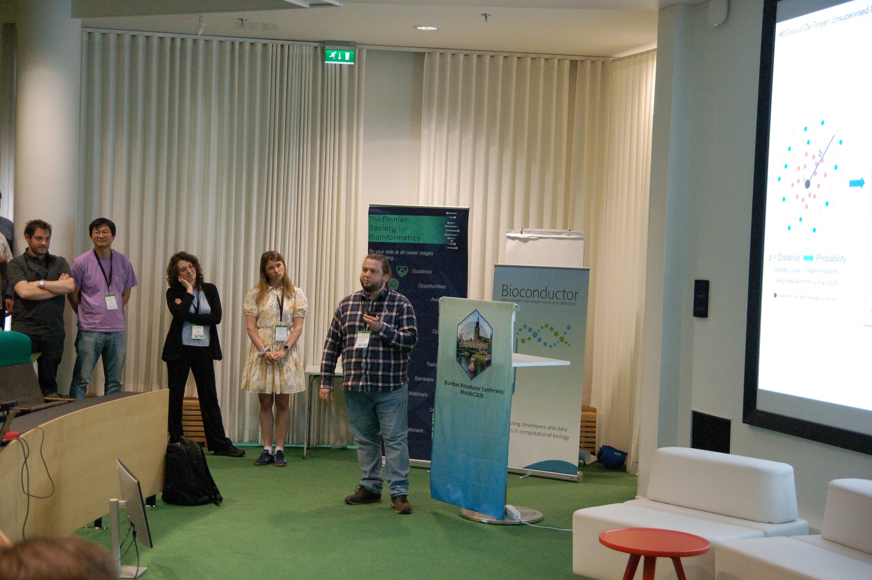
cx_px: 436
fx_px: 1379
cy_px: 290
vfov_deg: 23.7
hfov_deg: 35.1
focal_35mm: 57
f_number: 3.5
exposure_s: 1/125
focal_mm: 38
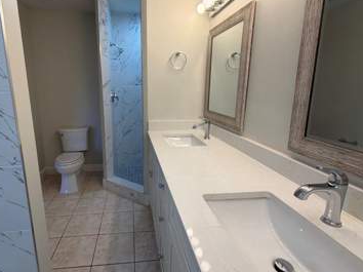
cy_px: 128
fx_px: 199
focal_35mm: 19
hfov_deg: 84.0
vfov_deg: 68.6
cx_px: 152
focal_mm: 2.22
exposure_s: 1/120
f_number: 2.2
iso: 64
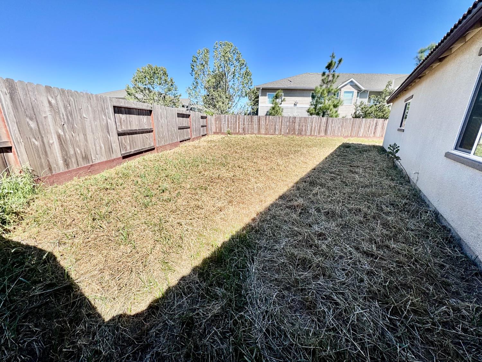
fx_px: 195
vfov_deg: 85.7
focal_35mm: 14
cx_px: 241
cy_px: 181
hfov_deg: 102.1
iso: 40
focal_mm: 2.22
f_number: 2.2
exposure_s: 1/1880
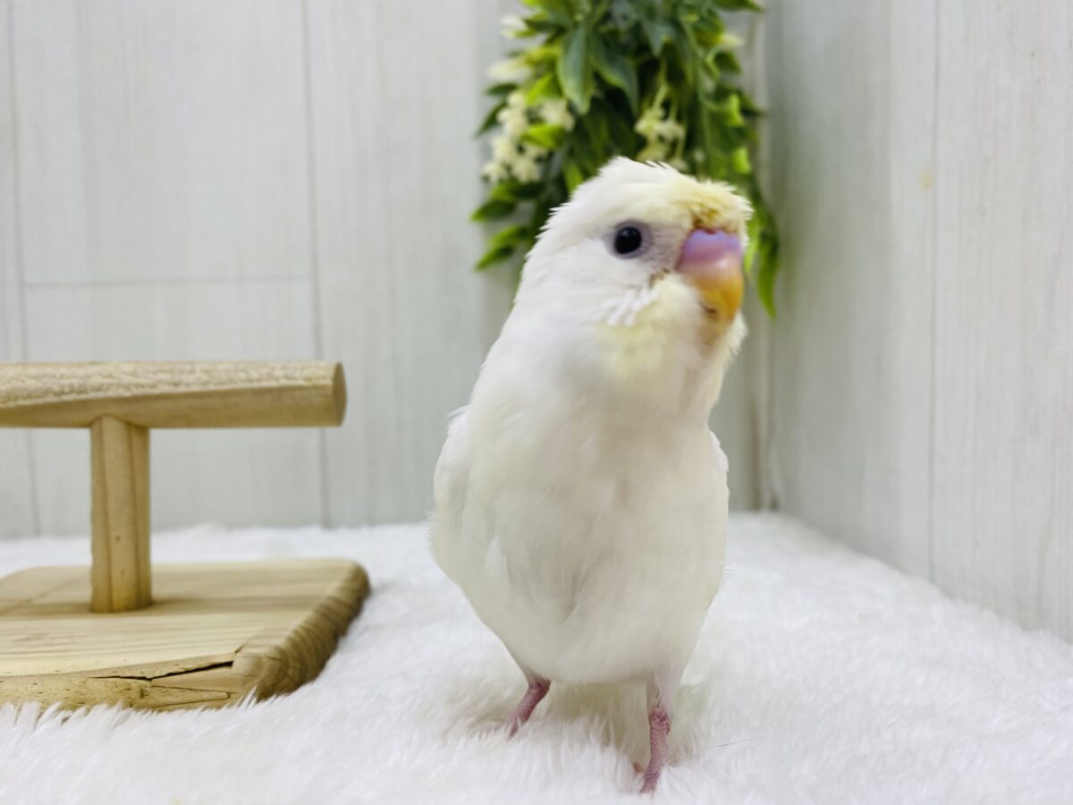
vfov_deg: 54.9
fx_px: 775
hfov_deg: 69.4
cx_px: 536
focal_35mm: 25
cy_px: 402
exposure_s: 1/100
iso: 64
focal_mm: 4.25
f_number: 1.8
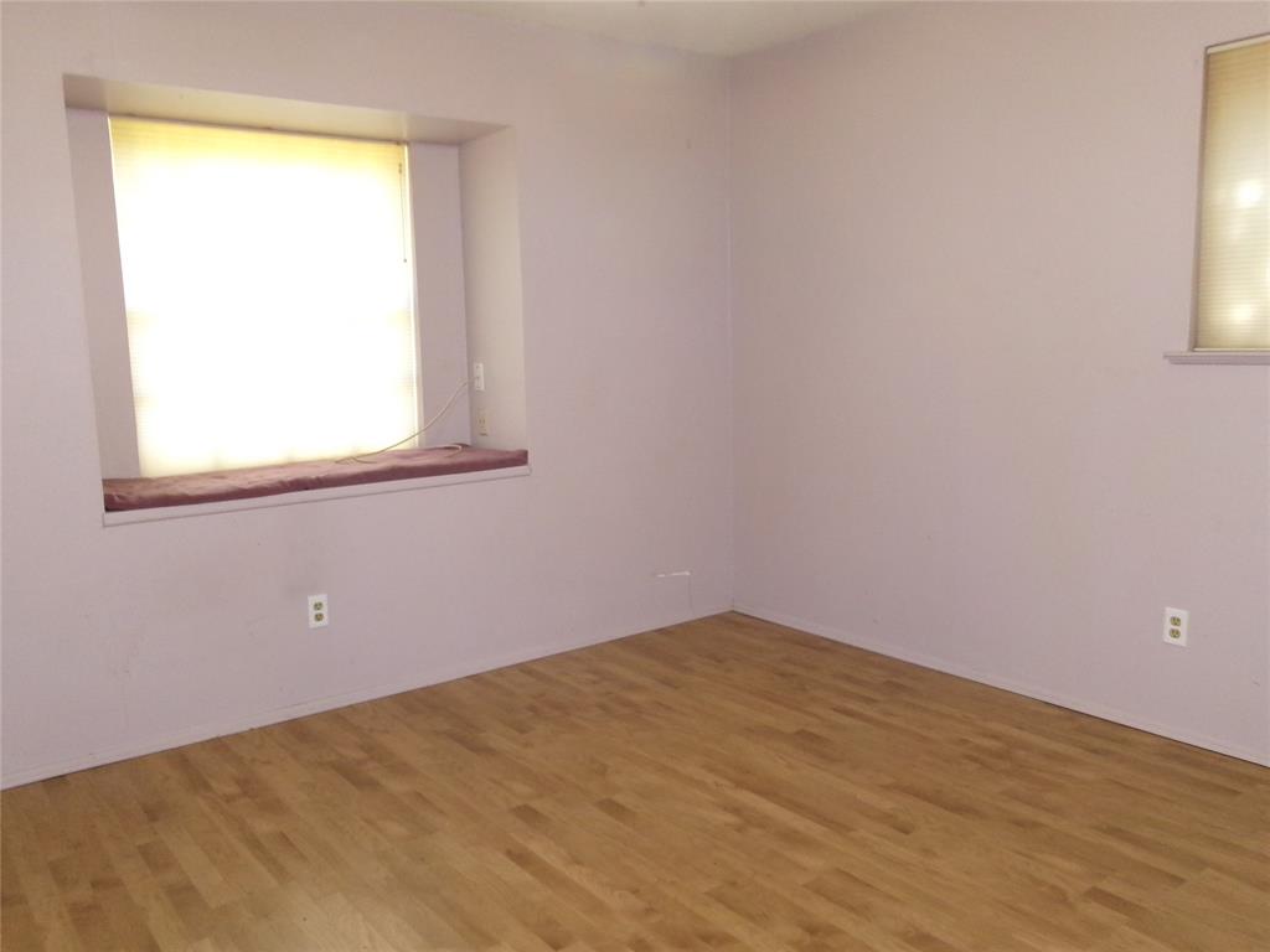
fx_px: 1027
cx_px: 635
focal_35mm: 28
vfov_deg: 49.7
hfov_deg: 63.4
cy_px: 476
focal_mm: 5.1
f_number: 3.9
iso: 400
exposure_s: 1/34
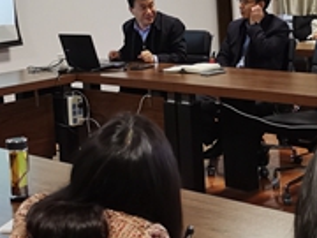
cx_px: 164
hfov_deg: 21.8
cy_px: -5
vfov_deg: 16.1
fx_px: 824
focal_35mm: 90
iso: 500
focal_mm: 5.58
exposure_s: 1/50
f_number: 1.8
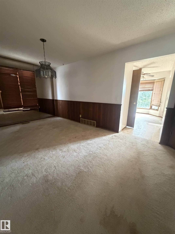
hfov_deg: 85.7
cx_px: 88
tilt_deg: -12.0
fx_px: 94
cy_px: 117
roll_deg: +0.0
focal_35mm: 14
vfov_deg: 102.1
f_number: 2.2
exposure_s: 1/60
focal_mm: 2.22
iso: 1000
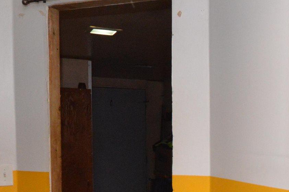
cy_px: 172
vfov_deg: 23.9
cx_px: 258
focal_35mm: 55
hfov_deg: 34.3
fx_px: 441
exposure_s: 1/200
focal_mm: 10
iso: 1600
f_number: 8
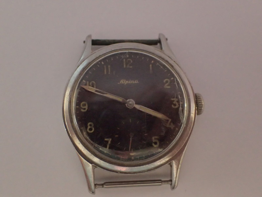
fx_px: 288
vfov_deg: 37.7
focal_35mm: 38
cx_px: 131
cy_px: 98
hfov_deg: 49.0
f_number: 2.7
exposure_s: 1/40
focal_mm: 6.86
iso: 1600
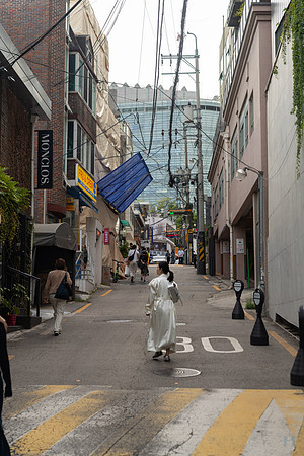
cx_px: 152
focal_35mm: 62
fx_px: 785
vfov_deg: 32.4
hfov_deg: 21.9
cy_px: 228
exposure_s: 1/250
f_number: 3.5
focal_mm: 62
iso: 64
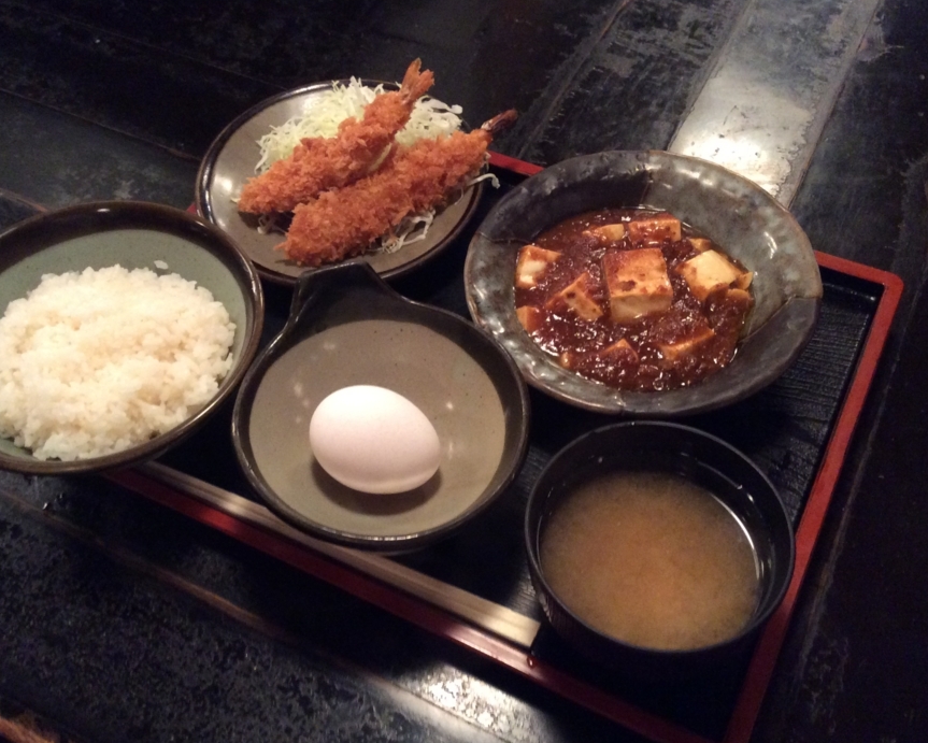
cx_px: 439
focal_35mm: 37
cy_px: 391
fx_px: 1017
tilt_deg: -54.1
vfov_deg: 40.1
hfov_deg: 49.0
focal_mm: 3.3
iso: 320
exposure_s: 1/24
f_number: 2.4
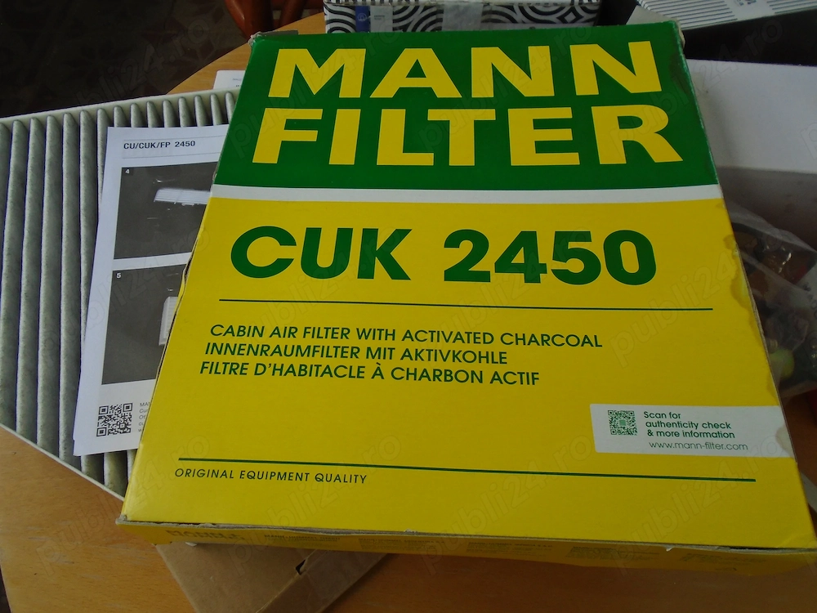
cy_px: 306
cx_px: 408
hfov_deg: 67.3
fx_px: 614
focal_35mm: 26
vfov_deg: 53.1
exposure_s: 1/160
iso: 100
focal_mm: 4.6
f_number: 3.2
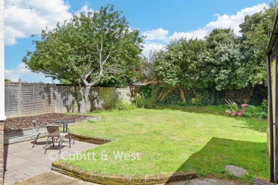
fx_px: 185
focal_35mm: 24
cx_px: 139
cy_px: 92
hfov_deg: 73.7
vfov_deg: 53.2
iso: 200
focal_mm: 16
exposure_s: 1/500
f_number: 8
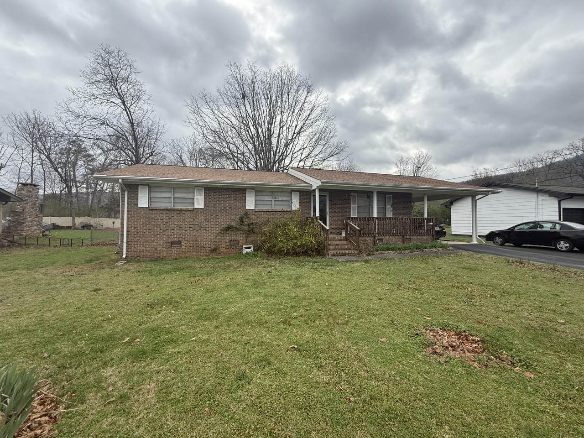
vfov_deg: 85.7
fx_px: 236
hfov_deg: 102.1
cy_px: 219
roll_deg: +1.0
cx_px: 292
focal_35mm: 14
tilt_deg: +2.5
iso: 50
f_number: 2.2
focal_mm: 2.22
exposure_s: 1/751
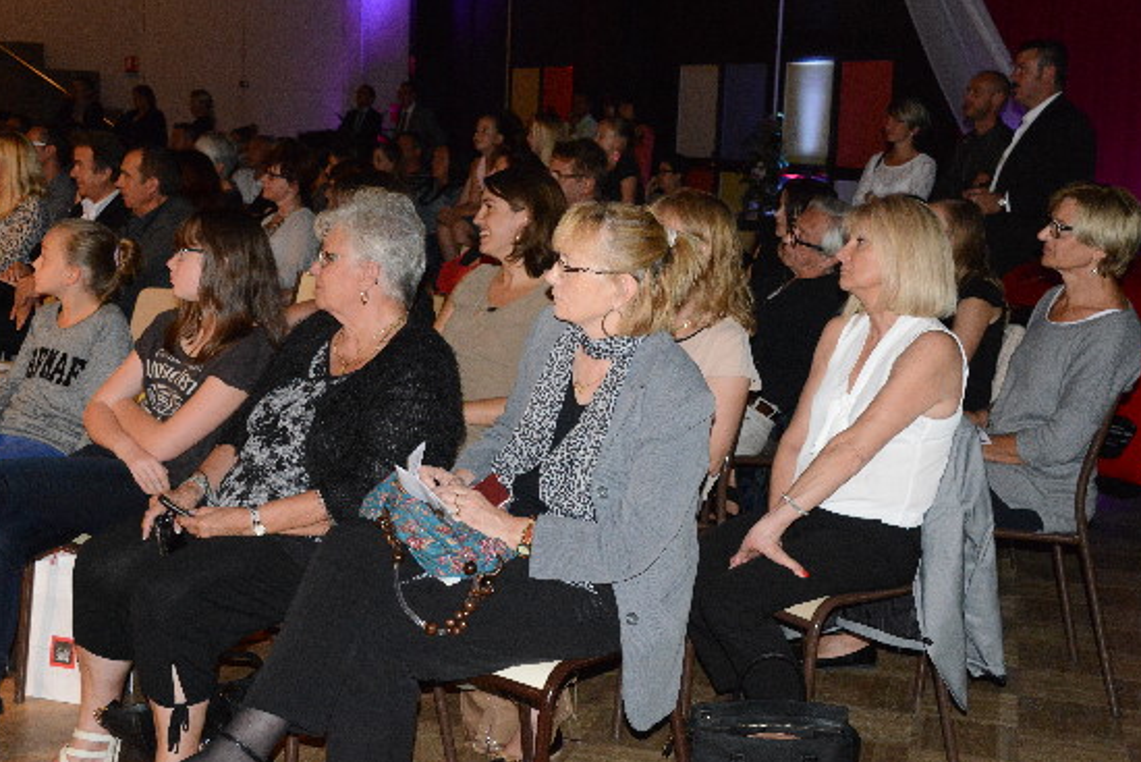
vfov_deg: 24.2
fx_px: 1775
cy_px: 364
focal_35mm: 56
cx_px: 568
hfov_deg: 35.6
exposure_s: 1/60
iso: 6400
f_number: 8
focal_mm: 44
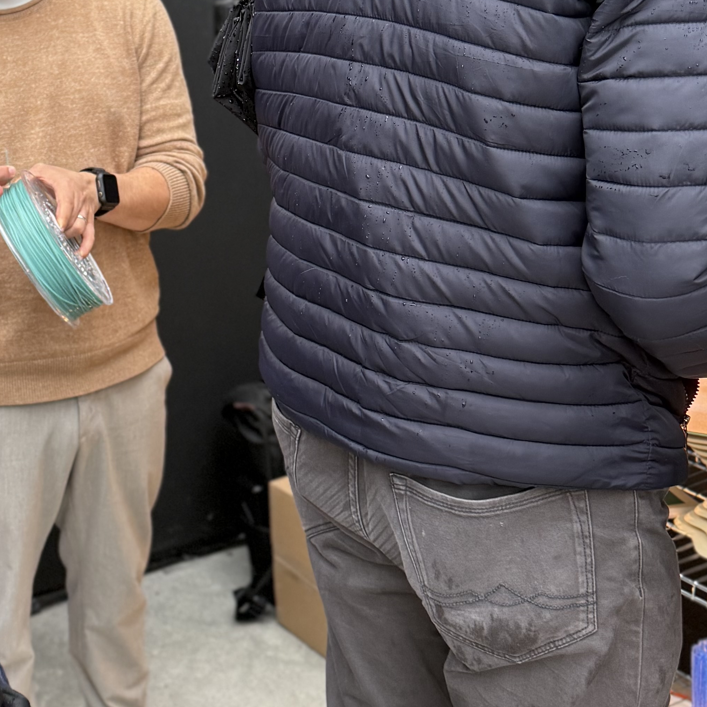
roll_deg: +3.0
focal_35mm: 60
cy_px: 216
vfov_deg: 28.4
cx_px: 104
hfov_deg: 27.8
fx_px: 1386
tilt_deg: -11.1
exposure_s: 1/100
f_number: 1.78
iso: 160
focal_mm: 6.76
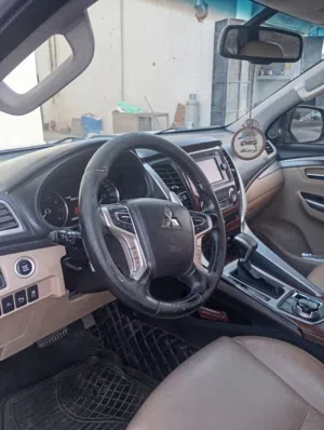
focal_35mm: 28
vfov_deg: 63.4
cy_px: 215
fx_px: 348
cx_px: 162
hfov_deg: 49.9
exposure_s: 1/50
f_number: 1.8
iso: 338
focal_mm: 4.27
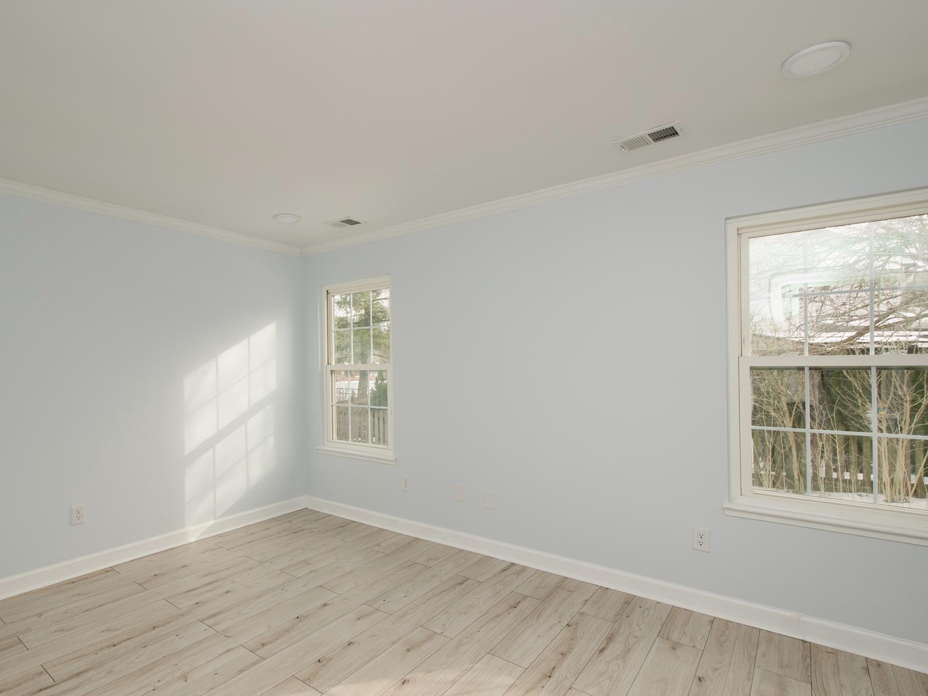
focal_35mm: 17
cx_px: 398
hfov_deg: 90.4
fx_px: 456
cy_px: 349
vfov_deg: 74.7
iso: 320
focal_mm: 10
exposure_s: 1/200
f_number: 7.1
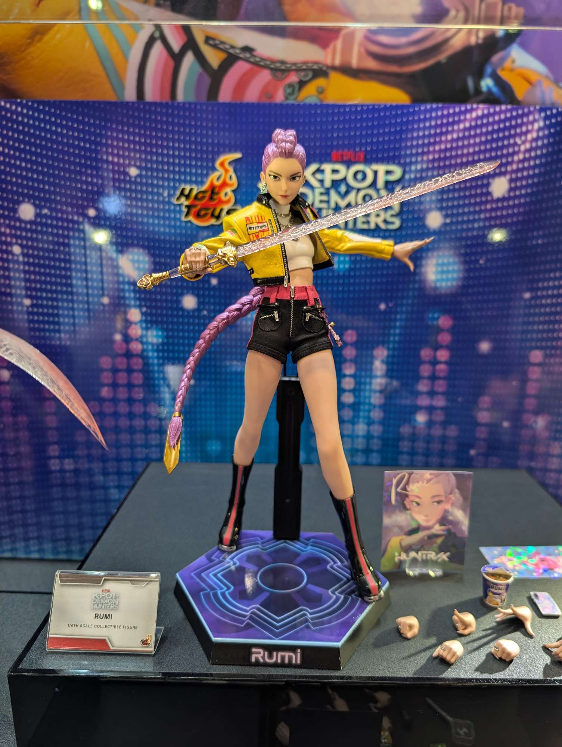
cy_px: 374
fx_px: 518
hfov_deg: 56.9
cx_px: 281
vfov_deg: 71.5
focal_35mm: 24
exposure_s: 1/86.4
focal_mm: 6.9
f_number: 1.68
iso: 110
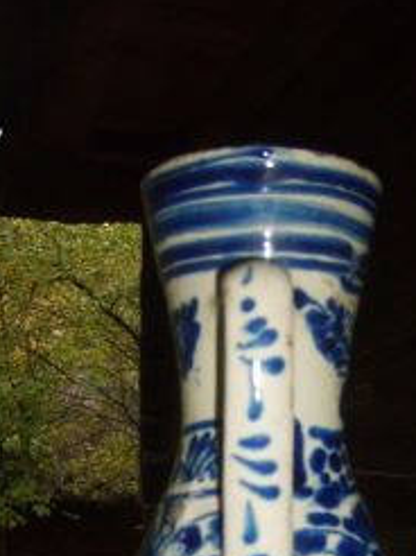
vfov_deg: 32.9
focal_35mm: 57
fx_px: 915
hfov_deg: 25.3
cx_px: 317
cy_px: 441
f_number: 2.8
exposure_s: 1/45
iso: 100
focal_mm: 5.8
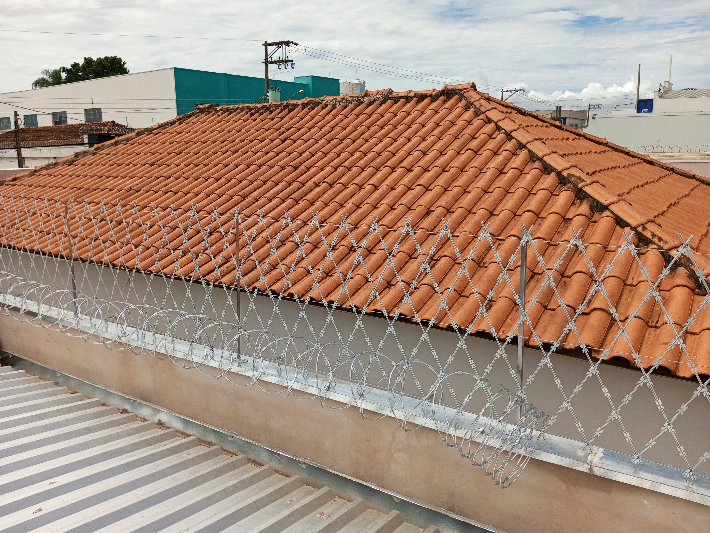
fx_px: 554
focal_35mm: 27
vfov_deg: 51.4
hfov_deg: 65.3
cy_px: 266
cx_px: 355
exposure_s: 1/1372
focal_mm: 4.11
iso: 61
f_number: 1.6
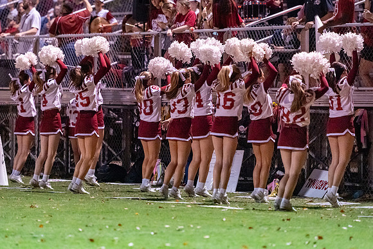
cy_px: 110
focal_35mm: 208
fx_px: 2153
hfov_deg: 9.9
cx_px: 157
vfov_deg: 6.6
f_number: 2.8
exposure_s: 1/640
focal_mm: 160
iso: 12800
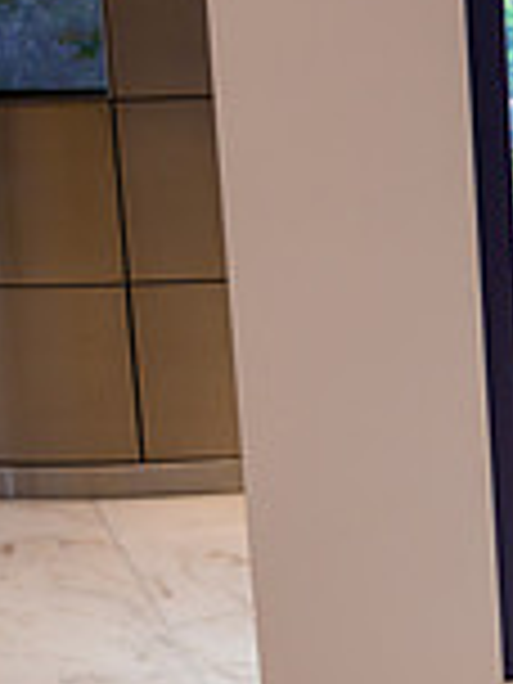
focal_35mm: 99
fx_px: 1956
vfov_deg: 19.5
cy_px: 81
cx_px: 968
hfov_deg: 13.2
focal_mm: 27
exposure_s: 1/200
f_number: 4
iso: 500
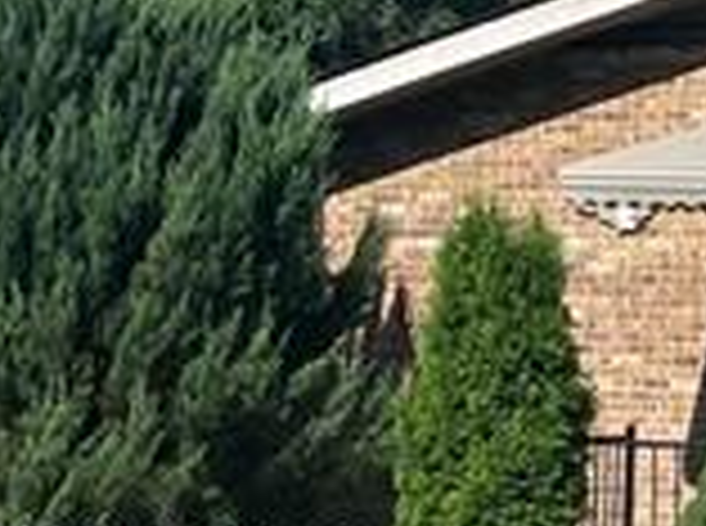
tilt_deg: +1.1
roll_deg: -0.7
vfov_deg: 8.7
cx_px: 1677
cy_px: 400
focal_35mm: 170
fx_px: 3459
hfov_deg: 10.2
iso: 32
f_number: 1.6
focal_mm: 4.2
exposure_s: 1/3125
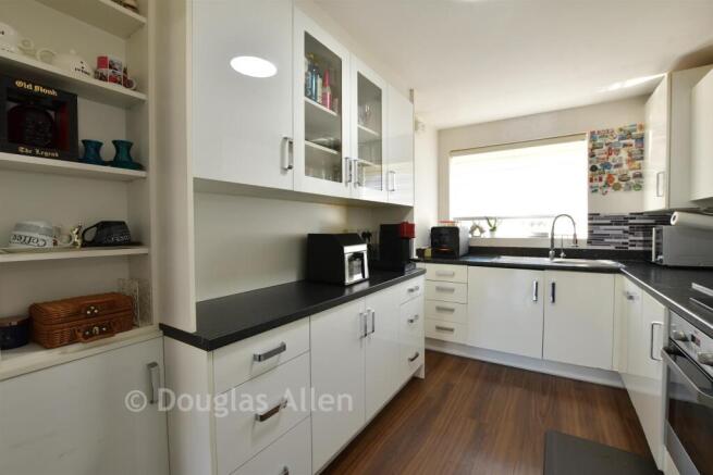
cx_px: 356
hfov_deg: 100.4
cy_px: 238
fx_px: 297
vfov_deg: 77.4
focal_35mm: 15
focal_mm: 10
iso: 100
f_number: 8
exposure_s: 1/5
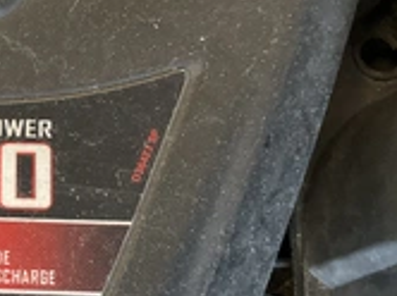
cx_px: -41
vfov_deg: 21.0
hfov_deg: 25.7
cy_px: 141
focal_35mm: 70
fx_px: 802
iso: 250
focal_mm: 3
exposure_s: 1/40
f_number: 1.8
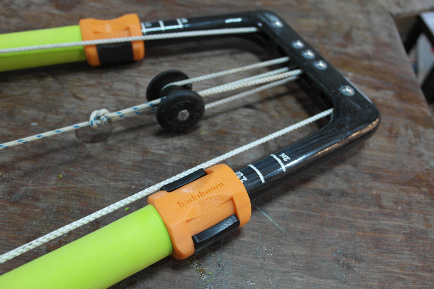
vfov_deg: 43.6
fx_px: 362
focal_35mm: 30
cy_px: 144
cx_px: 217
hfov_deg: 61.9
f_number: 3.5
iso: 400
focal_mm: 20
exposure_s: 1/20
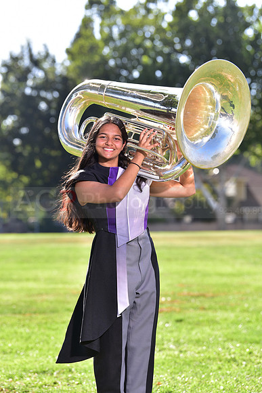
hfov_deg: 10.2
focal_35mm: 135
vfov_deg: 15.2
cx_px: 131
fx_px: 1473
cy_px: 196
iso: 100
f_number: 4.5
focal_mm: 135
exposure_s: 1/250
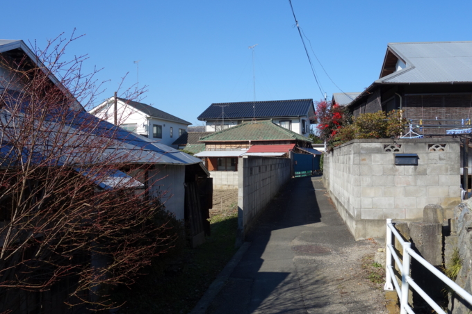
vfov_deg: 39.9
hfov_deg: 57.2
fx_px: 432
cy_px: 146
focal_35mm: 33
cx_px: 238
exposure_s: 1/500
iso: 125
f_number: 5.6
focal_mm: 10.4
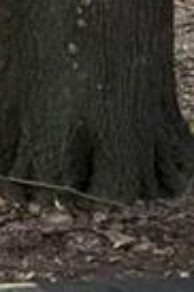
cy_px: -232
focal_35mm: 218
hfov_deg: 5.4
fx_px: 1766
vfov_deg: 9.0
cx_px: -603
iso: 50
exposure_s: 1/168
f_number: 1.8
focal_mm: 3
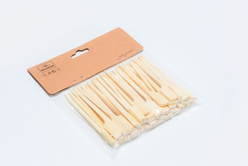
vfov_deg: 18.2
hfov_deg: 27.0
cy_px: 83
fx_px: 517
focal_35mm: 75
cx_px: 124
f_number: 11
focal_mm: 50
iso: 3200
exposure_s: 1/125
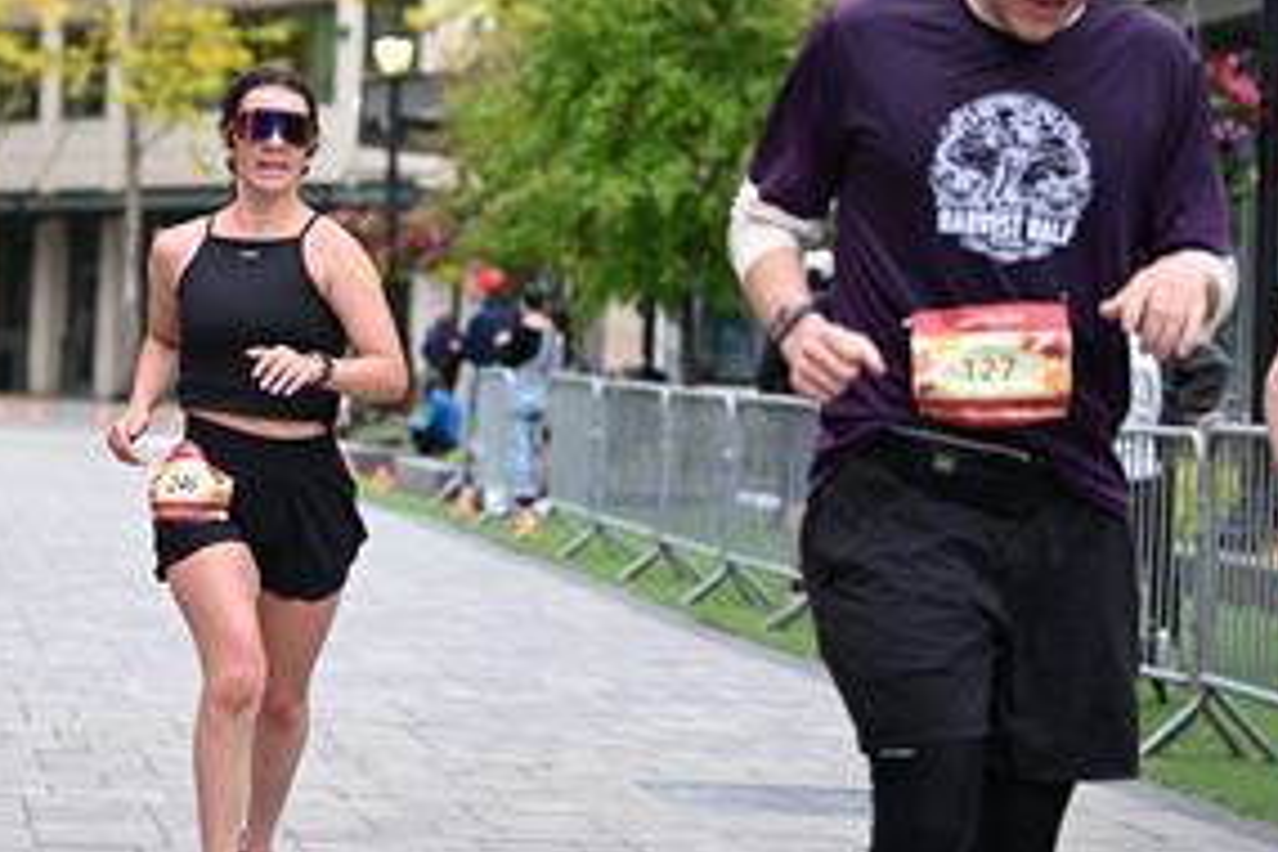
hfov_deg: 15.1
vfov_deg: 10.1
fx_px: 4792
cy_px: 209
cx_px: 278
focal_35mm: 135
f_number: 2.8
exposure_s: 1/2000
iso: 640
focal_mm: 70
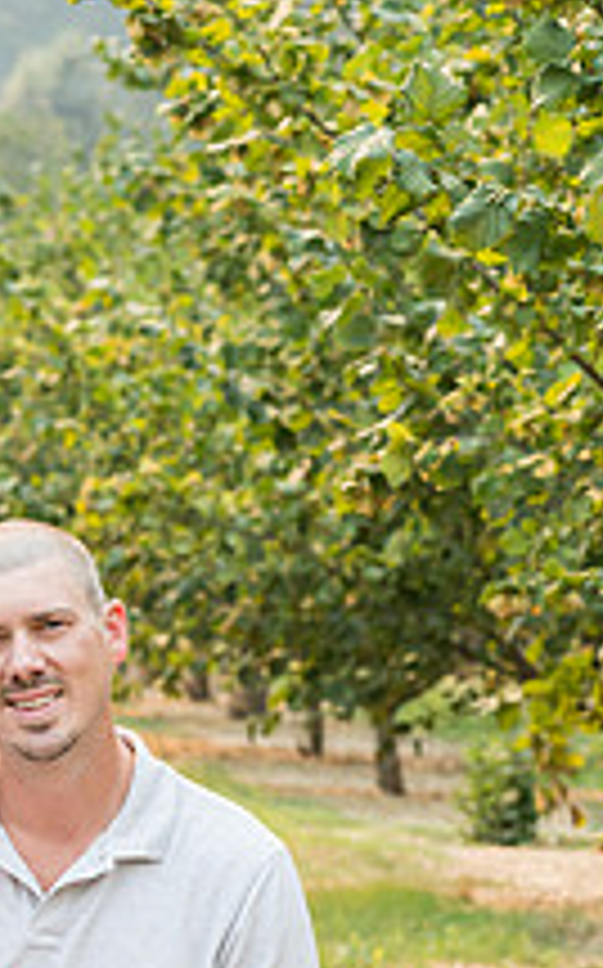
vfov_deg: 7.3
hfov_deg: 4.5
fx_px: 7562
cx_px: -237
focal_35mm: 287
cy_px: 914
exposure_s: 1/400
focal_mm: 85
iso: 400
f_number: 5.6
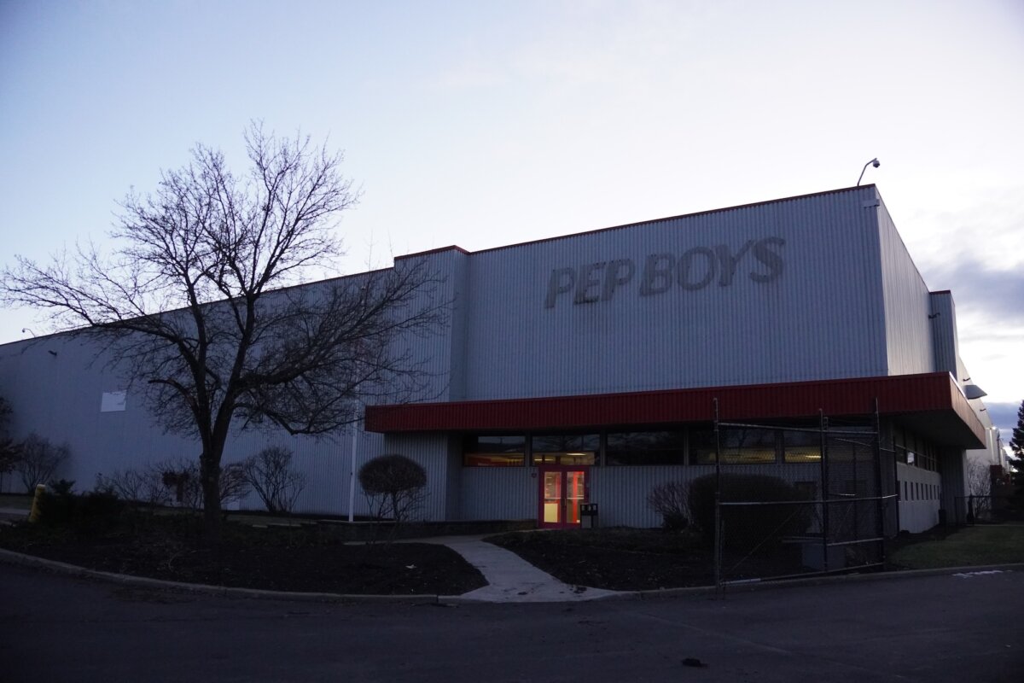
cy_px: 342
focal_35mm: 27
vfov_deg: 47.9
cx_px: 512
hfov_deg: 67.4
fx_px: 768
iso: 3200
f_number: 4.5
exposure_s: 1/60
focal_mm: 18
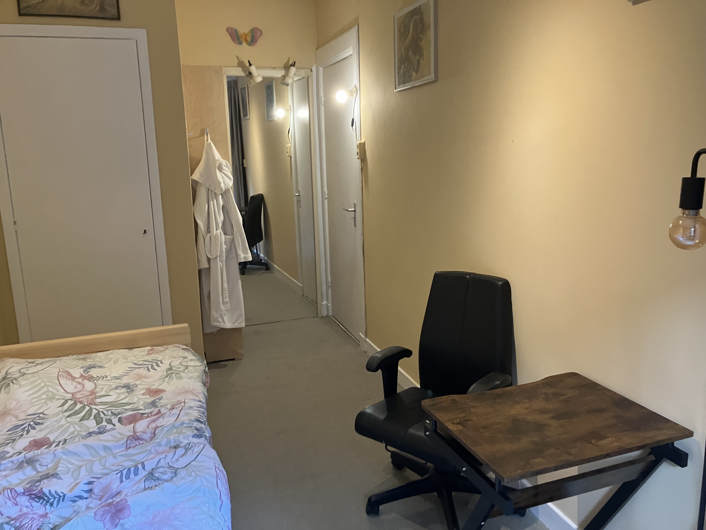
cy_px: 265
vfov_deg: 49.7
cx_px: 353
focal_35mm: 28
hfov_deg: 63.4
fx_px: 571
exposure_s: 1/60
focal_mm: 3.99
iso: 200
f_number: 1.8
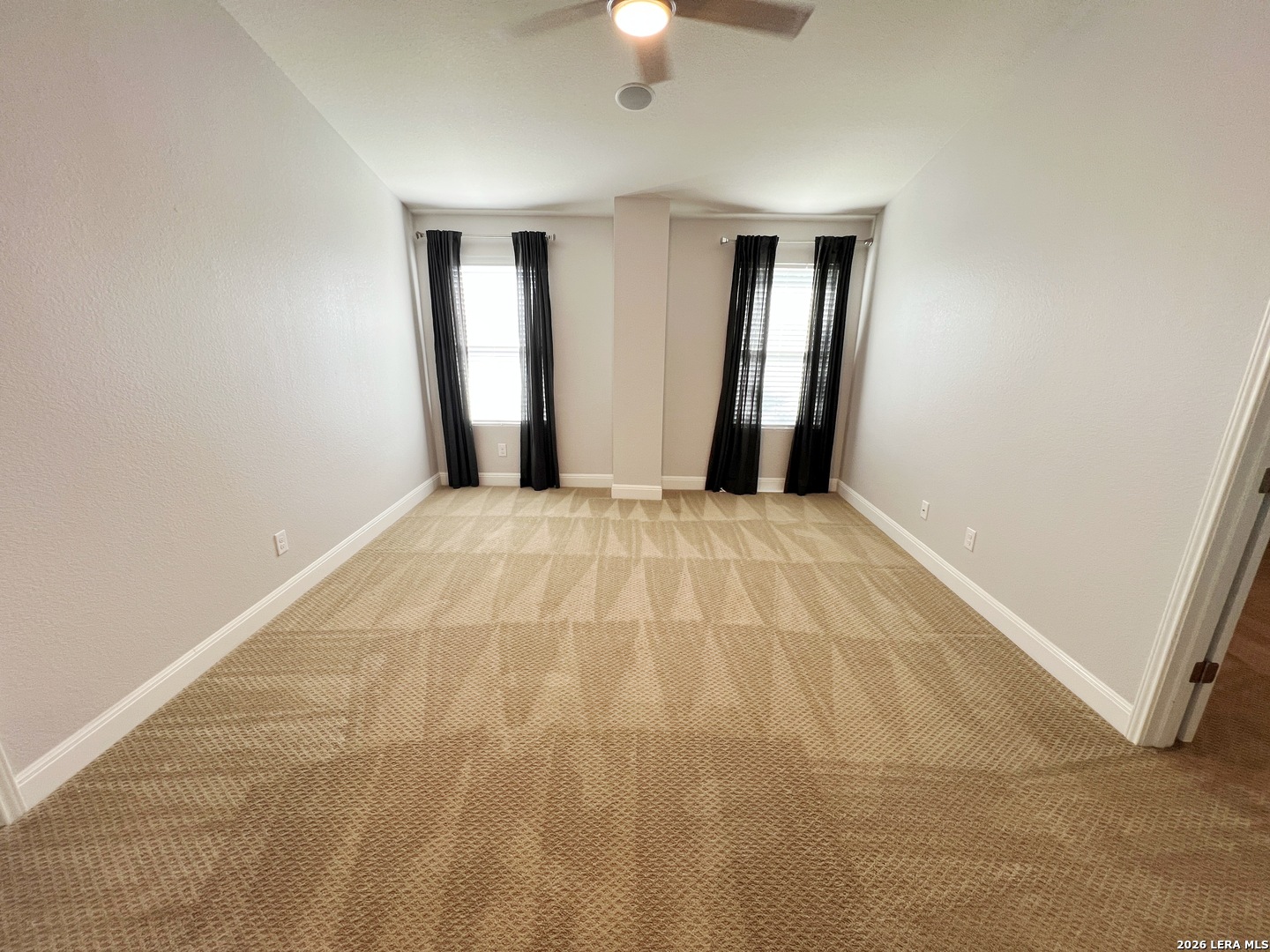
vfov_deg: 89.9
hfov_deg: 106.2
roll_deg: -1.0
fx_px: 477
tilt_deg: -16.7
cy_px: 476
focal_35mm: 13
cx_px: 635
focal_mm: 1.57
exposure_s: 1/60
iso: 125
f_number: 1.8
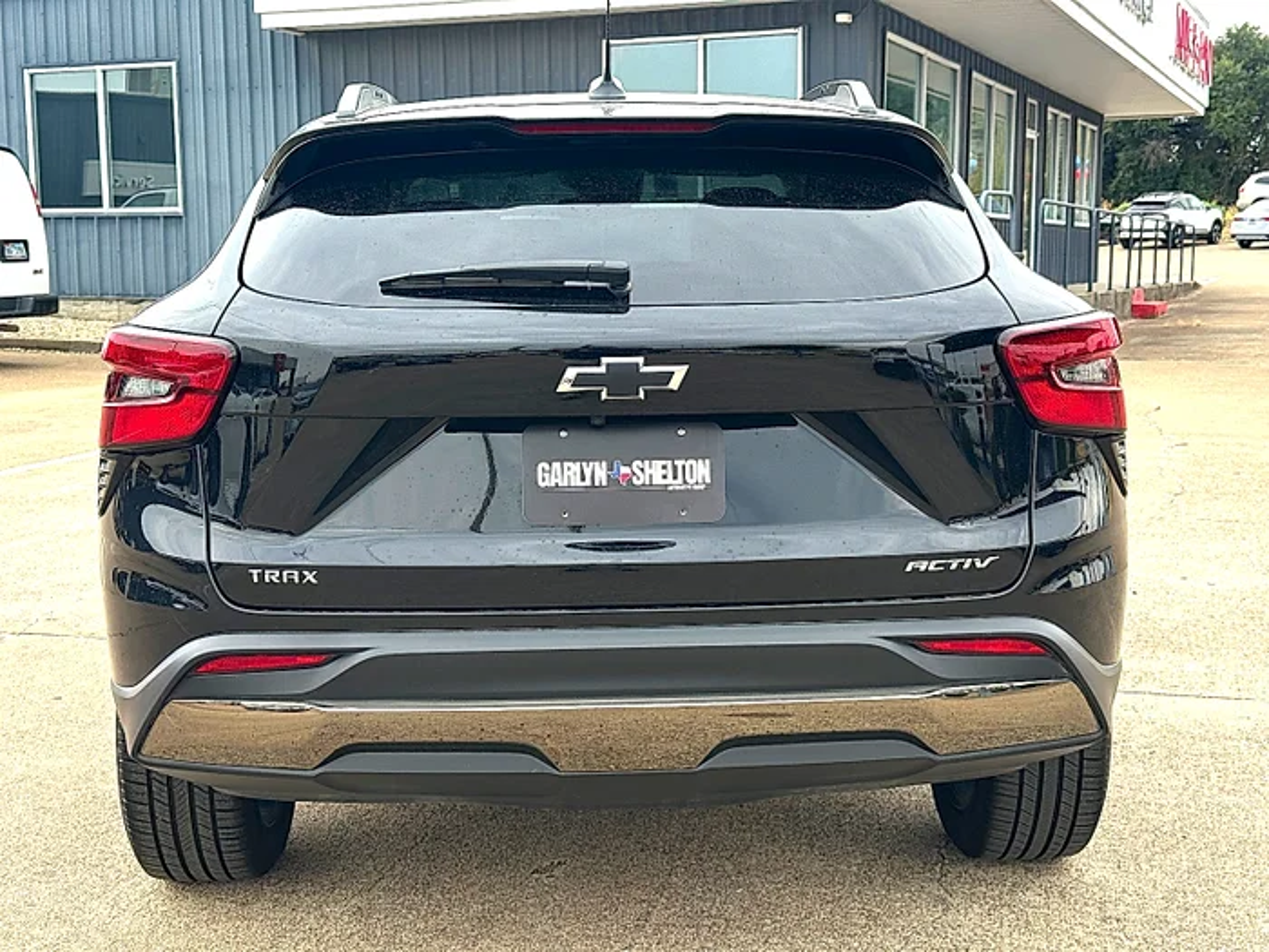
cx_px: 634
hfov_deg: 39.7
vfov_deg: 30.3
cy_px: 476
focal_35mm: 48
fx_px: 1760
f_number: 1.78
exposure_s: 1/694
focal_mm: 6.86
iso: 64
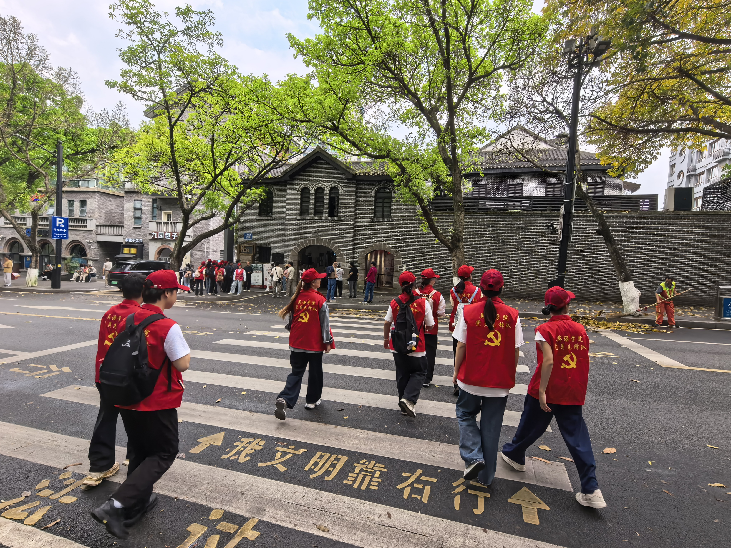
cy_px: 274
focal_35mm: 17
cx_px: 366
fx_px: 359
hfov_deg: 91.0
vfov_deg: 74.7
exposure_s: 1/555
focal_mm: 1.95
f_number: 2.2
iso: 50
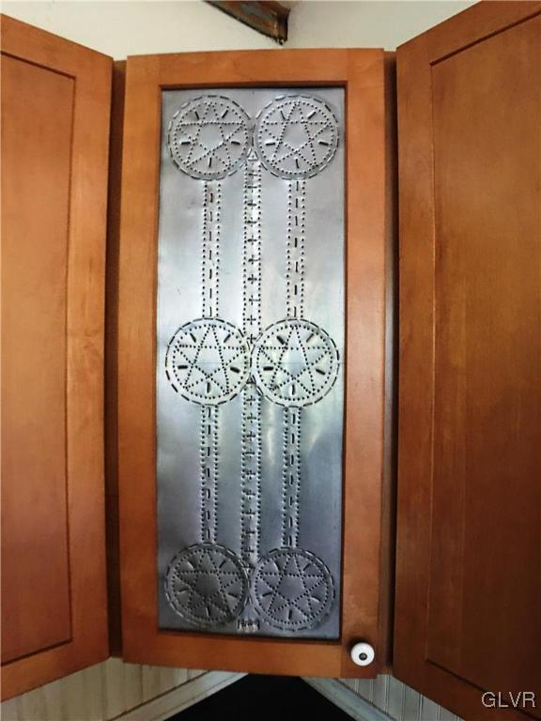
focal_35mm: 29
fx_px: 604
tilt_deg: +0.2
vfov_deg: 61.7
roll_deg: -0.7
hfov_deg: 48.2
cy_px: 360
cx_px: 270
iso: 100
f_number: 2.2
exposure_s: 1/4
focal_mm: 4.15
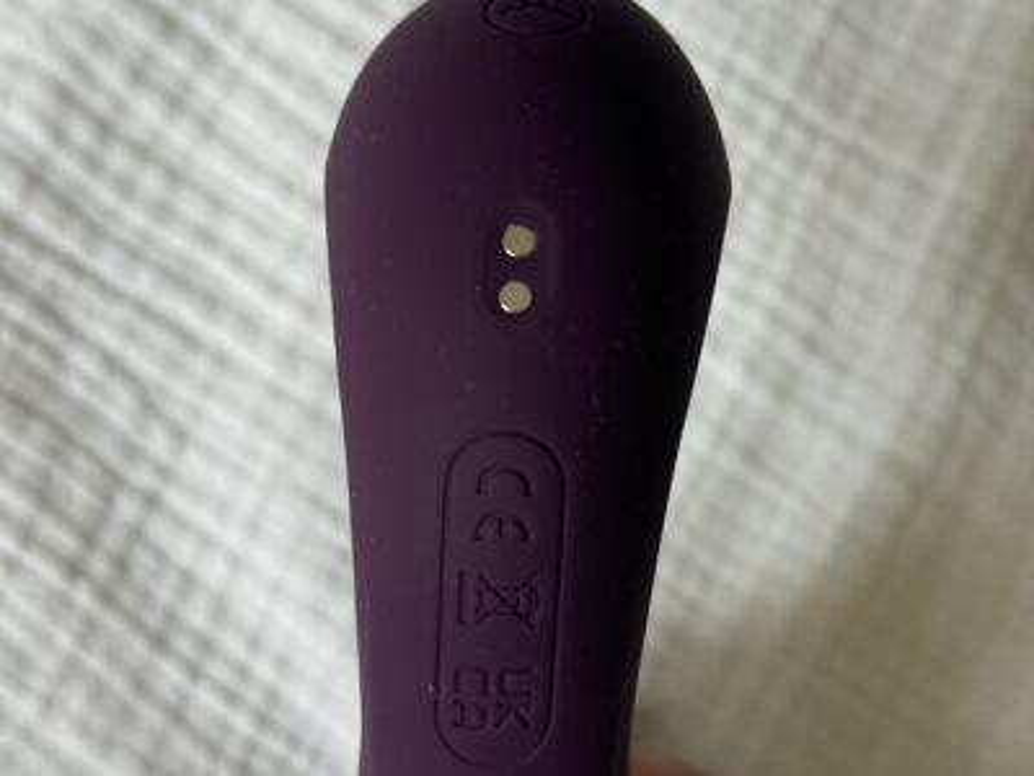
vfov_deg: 30.3
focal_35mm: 48
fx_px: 1434
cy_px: 388
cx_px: 517
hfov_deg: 39.7
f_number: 1.78
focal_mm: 6.76
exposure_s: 1/104
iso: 100
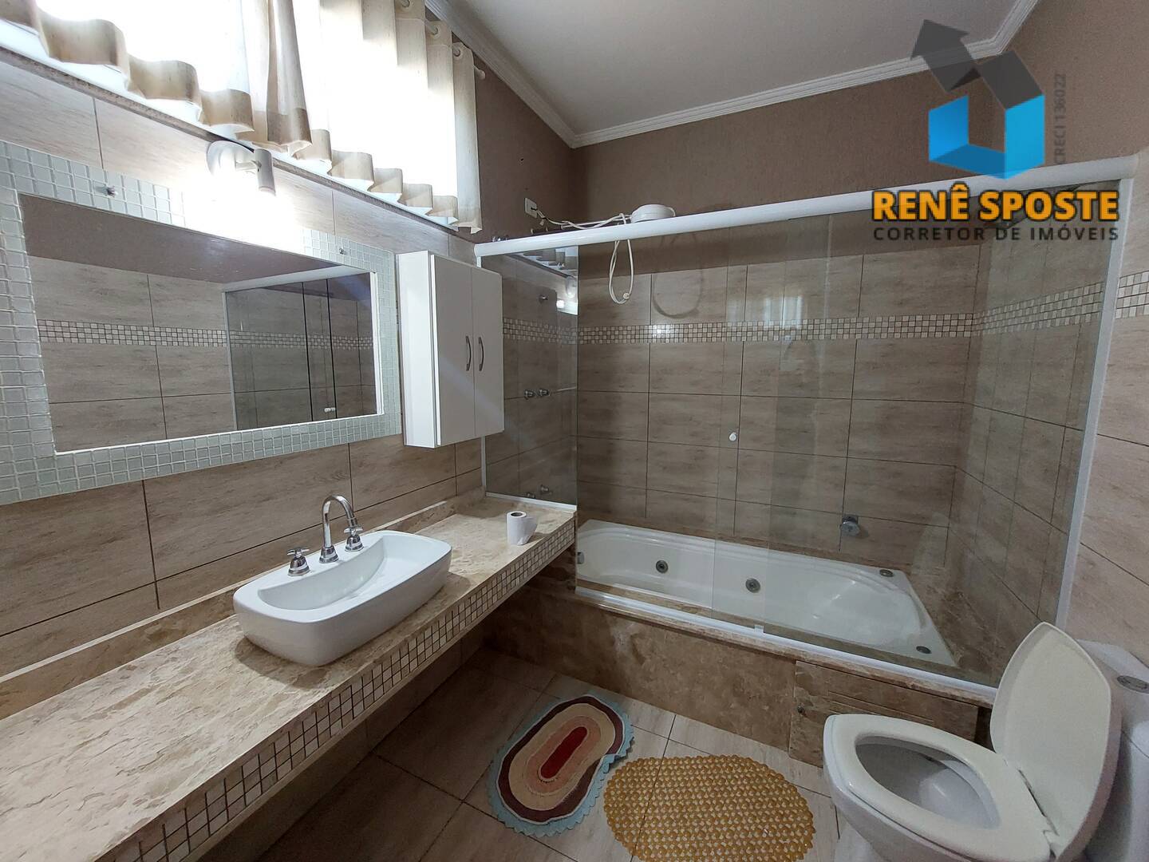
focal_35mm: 13
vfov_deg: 89.9
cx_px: 574
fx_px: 432
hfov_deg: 106.2
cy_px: 431
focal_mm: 1.74
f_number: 2.2
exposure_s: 1/40
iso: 320
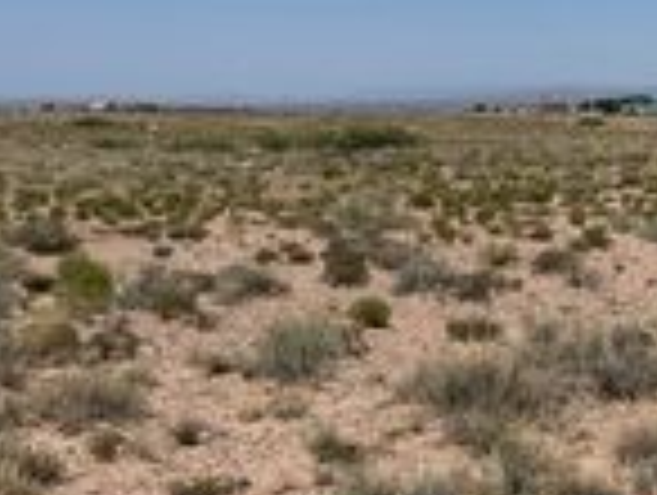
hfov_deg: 20.8
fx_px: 1559
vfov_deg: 17.7
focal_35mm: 82
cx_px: 940
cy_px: 38
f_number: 1.78
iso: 80
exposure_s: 1/10309
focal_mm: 6.76
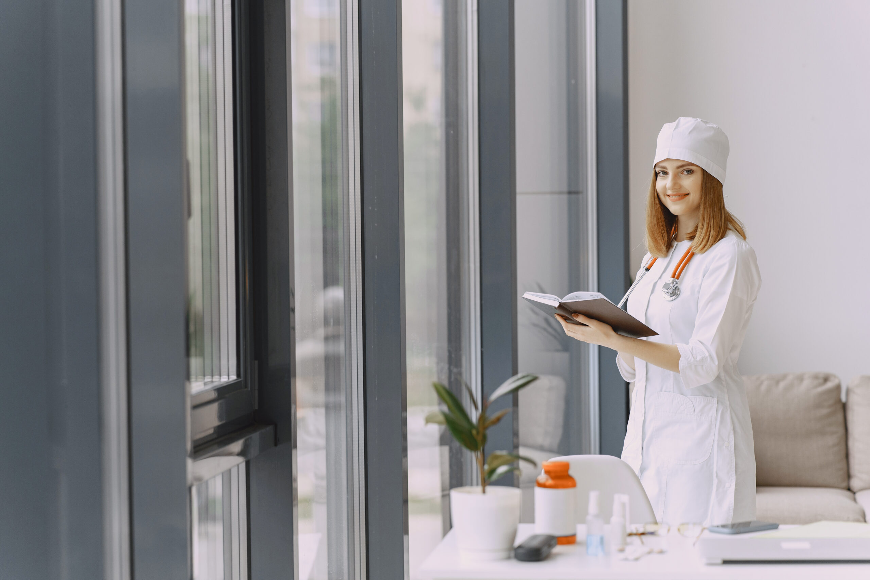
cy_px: 290
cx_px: 435
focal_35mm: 85
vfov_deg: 16.1
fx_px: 2054
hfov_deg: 23.9
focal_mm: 85
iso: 800
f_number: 2.5
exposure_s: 1/400
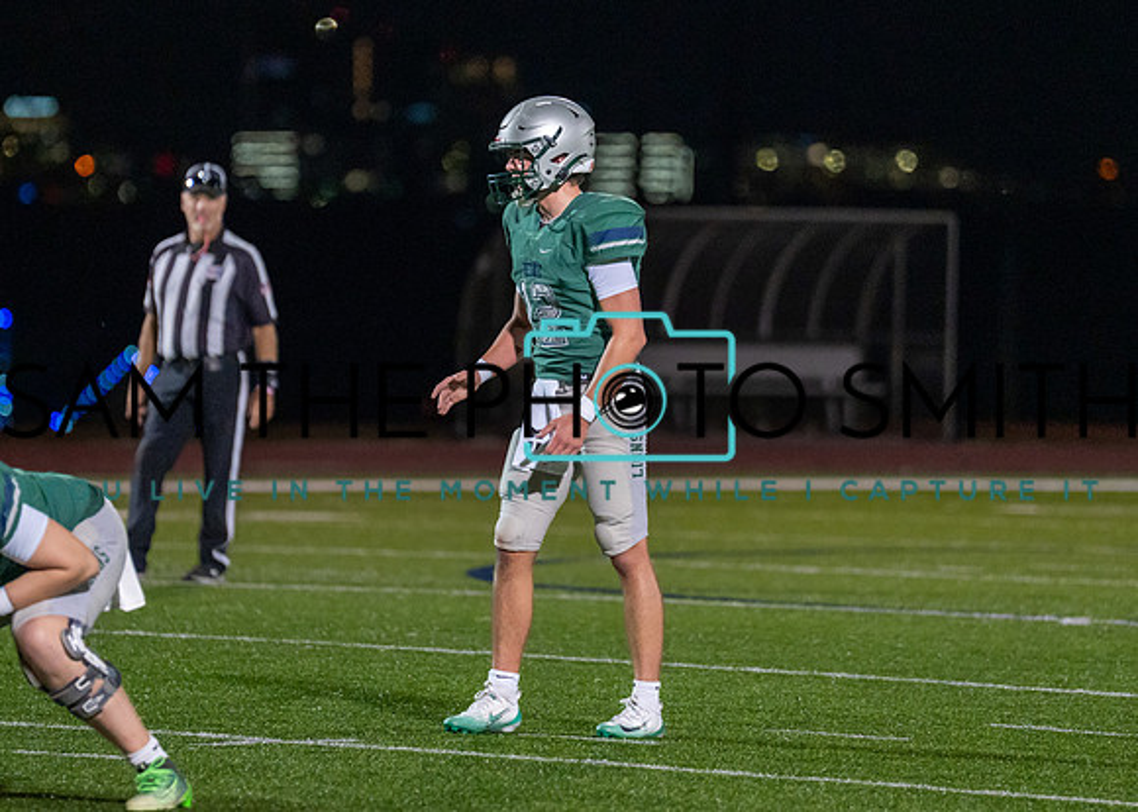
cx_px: 529
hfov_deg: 6.3
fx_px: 10399
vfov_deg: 4.5
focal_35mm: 322
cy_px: 290
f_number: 2.8
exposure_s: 1/1000
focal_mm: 200
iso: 2500
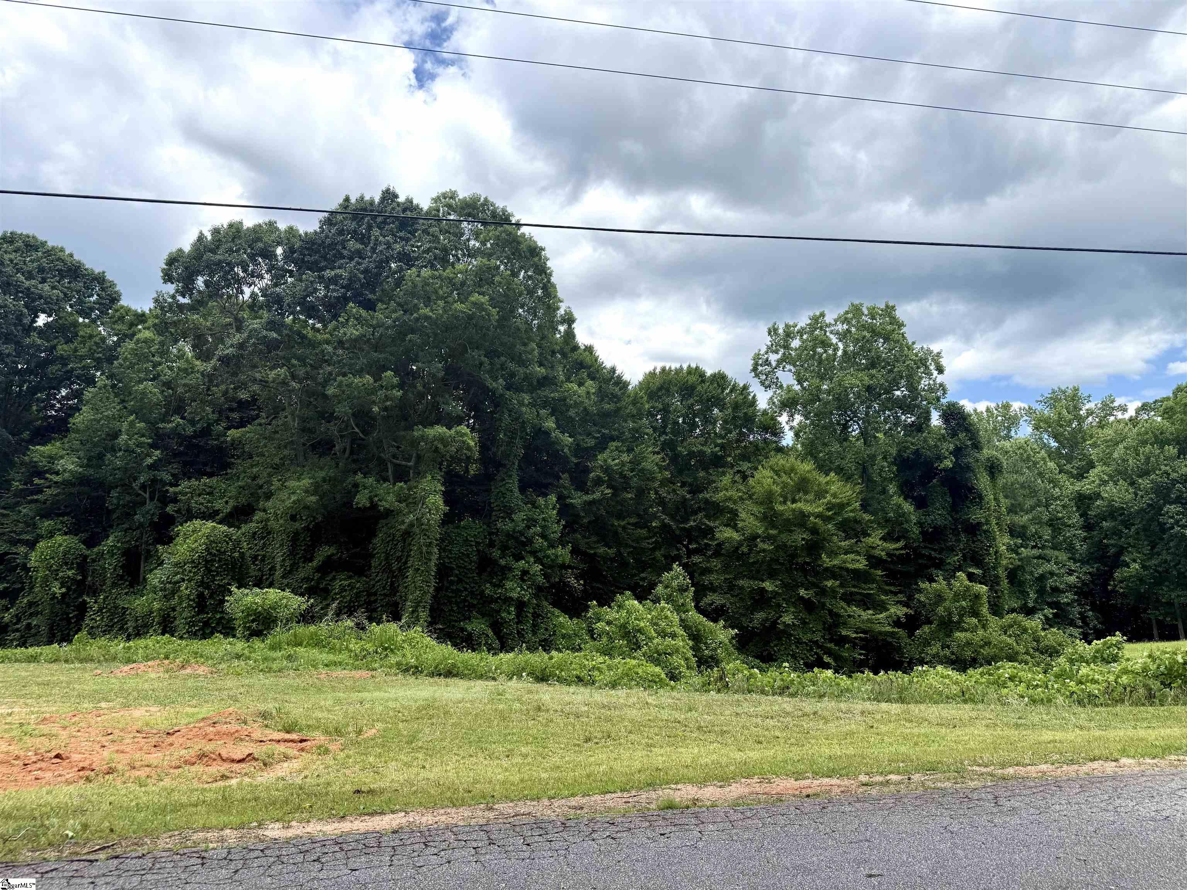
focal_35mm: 24
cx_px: 594
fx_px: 823
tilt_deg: +8.5
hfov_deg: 71.6
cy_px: 445
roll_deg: +0.6
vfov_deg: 56.8
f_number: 1.78
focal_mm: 6.76
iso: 80
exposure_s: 1/4975
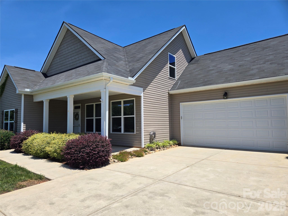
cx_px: 144
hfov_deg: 73.9
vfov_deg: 58.9
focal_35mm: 23
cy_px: 108
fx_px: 191
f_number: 1.8
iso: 25
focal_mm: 5.4
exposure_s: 1/2476
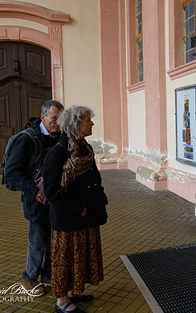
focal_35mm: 39
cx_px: 182
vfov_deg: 50.3
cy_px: 143
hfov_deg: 31.0
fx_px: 334
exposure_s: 1/320
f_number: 8
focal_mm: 15.5
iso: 360
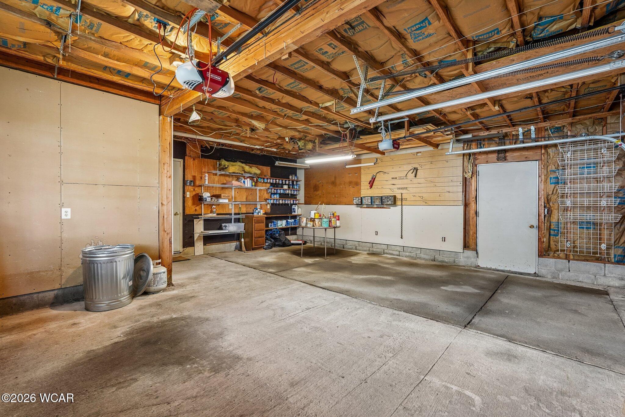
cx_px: 312
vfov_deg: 72.0
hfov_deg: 95.0
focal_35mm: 16
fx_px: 286
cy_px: 208
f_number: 8
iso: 400
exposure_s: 1/5
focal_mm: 16.5
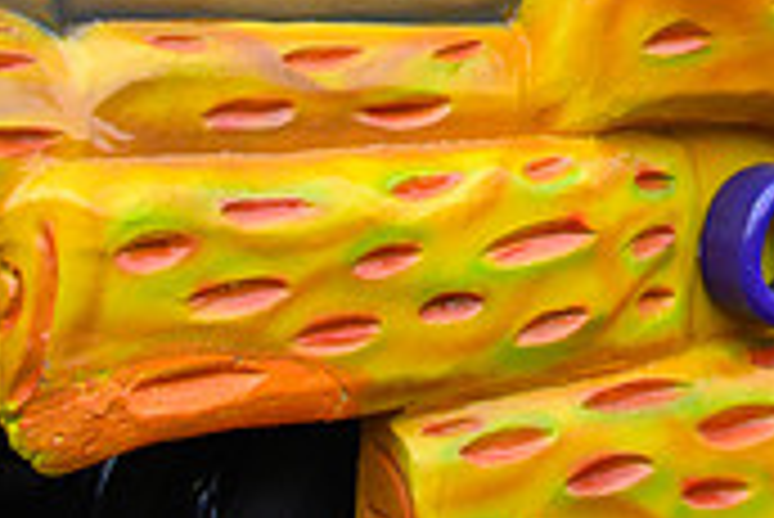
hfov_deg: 20.0
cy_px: -349
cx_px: 1080
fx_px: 1958
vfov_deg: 13.8
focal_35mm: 91
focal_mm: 18
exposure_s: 1/200
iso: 400
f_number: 5
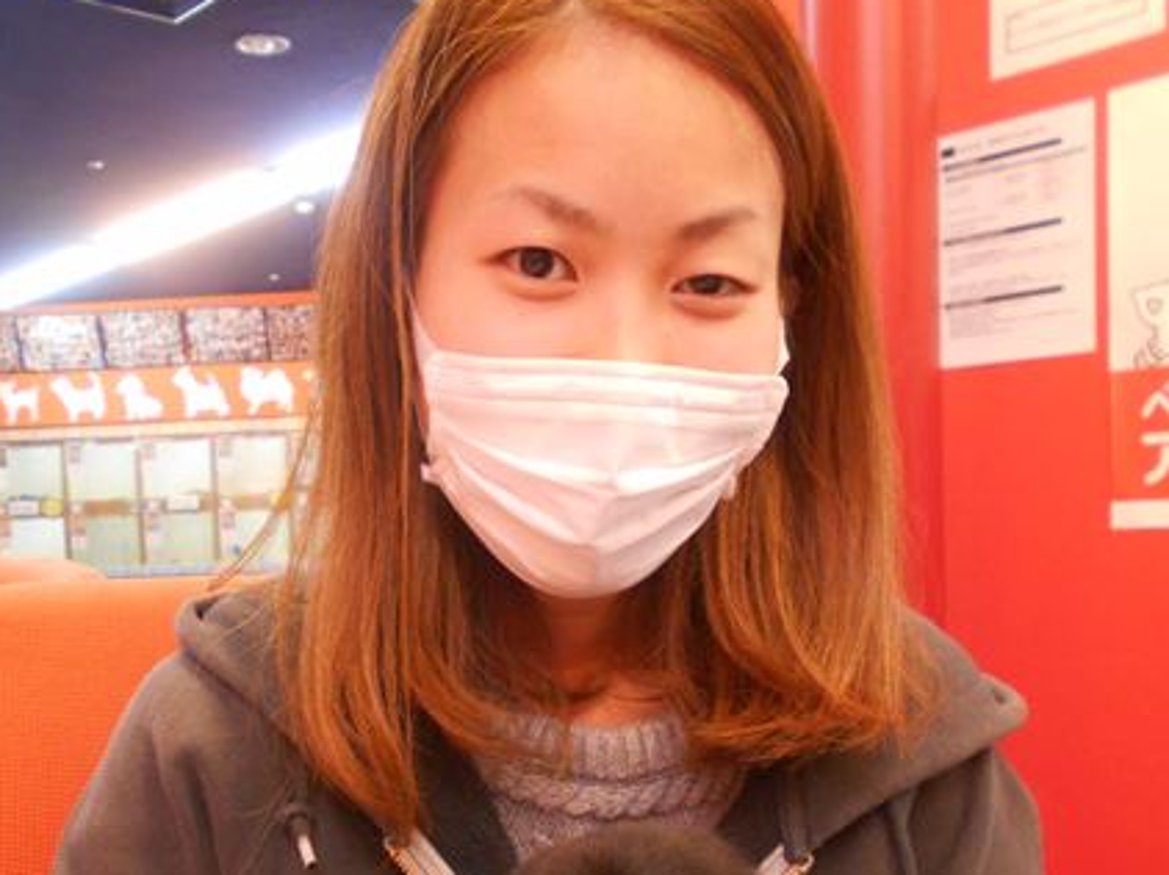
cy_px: 584
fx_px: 1249
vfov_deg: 38.2
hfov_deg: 50.1
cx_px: 540
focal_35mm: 37
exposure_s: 1/30
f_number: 3.2
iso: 400
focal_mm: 4.6
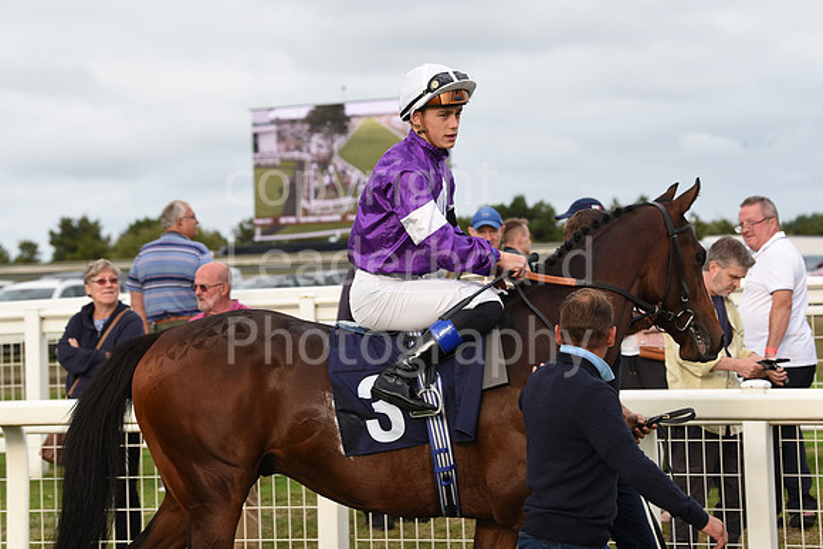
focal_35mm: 110
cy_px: 274
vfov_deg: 12.5
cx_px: 412
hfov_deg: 18.6
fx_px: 2515
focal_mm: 110
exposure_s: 1/500
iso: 400
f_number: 5.6
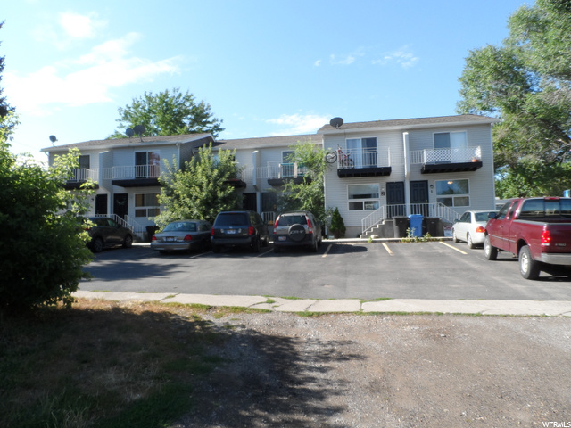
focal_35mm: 24
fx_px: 396
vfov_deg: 56.8
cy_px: 214
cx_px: 286
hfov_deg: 71.6
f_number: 3.2
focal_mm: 4
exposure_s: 1/500
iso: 80
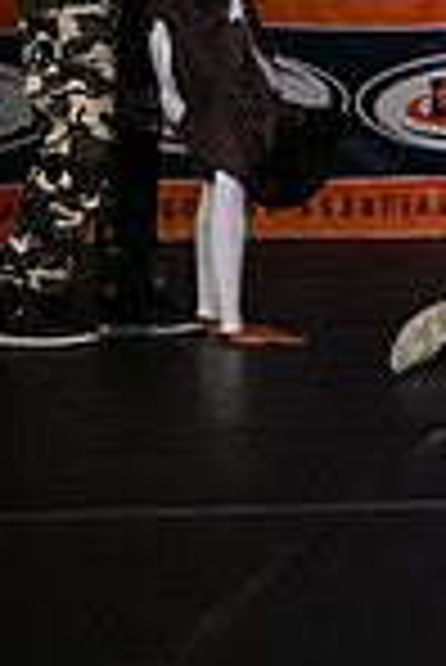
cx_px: 1212
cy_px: -182
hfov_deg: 3.6
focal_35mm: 376
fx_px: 6971
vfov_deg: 5.4
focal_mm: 96
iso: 6400
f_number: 4
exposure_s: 1/1000
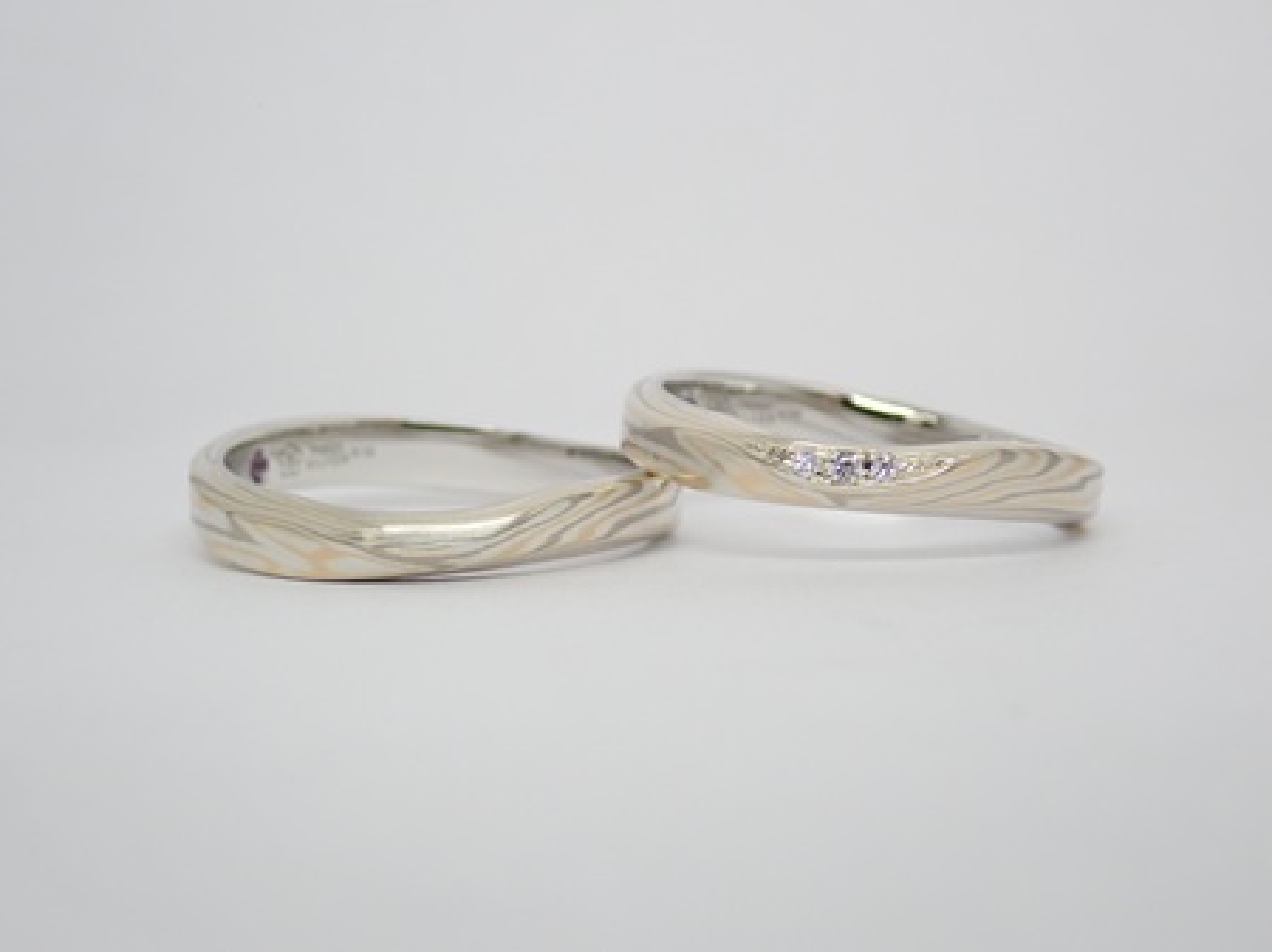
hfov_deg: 25.3
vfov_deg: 19.1
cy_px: 476
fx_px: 2828
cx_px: 636
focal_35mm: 77
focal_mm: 13.65
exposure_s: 1/125
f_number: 4.1
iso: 200
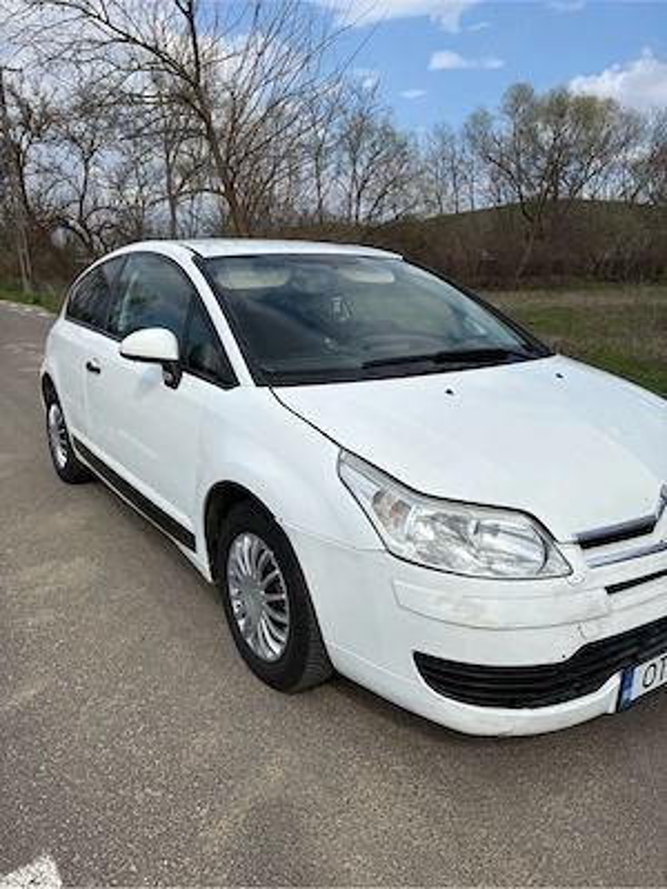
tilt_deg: -13.2
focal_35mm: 26
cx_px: 334
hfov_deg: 53.1
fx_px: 668
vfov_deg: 67.3
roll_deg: -1.7
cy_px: 444
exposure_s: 1/4950
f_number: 1.6
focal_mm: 5.96
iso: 50
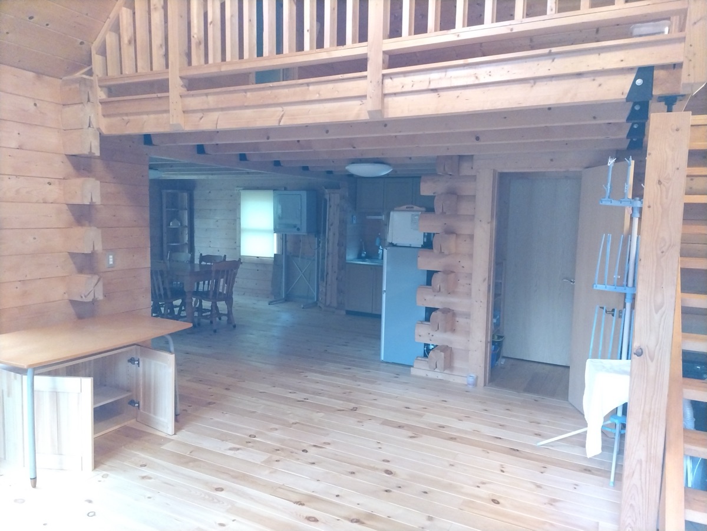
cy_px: 266
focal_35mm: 26
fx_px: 531
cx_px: 354
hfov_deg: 67.3
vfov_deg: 53.1
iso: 800
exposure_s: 1/32.4
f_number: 1.79
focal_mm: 4.8
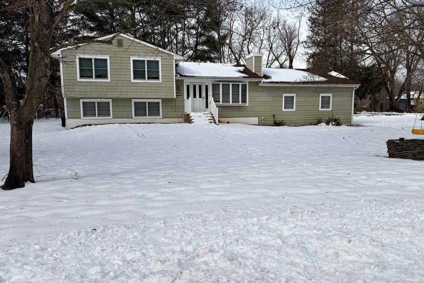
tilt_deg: -7.8
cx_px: 239
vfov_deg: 42.3
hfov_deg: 60.1
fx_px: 365
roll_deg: -0.1
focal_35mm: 31
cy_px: 151
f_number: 1.6
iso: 64
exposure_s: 1/7813
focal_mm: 5.96
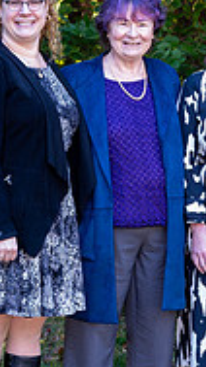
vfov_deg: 17.6
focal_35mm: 122
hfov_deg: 9.9
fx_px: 1187
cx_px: 149
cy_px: 231
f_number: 5.6
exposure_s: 1/60
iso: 900
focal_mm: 49
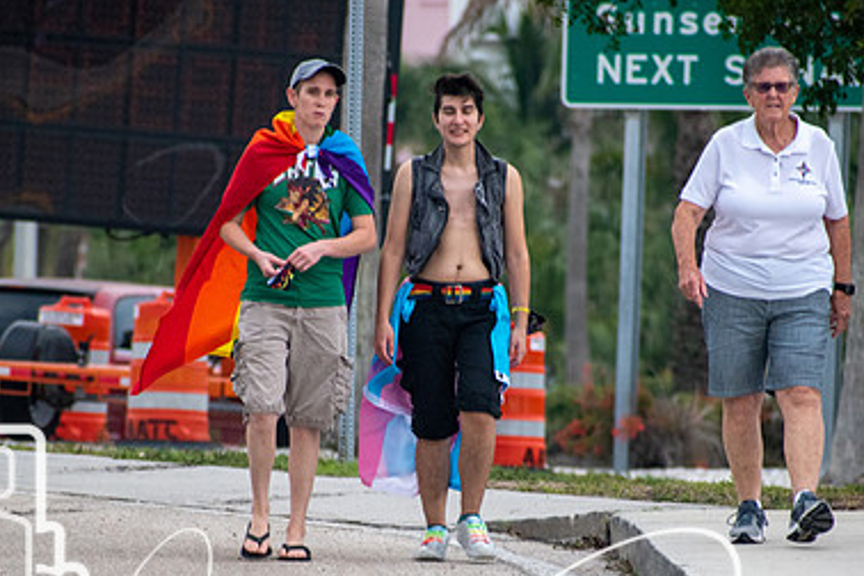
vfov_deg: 2.0
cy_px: 440
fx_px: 16559
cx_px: 416
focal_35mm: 690
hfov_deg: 3.0
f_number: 6.3
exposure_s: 1/800
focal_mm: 300
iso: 800
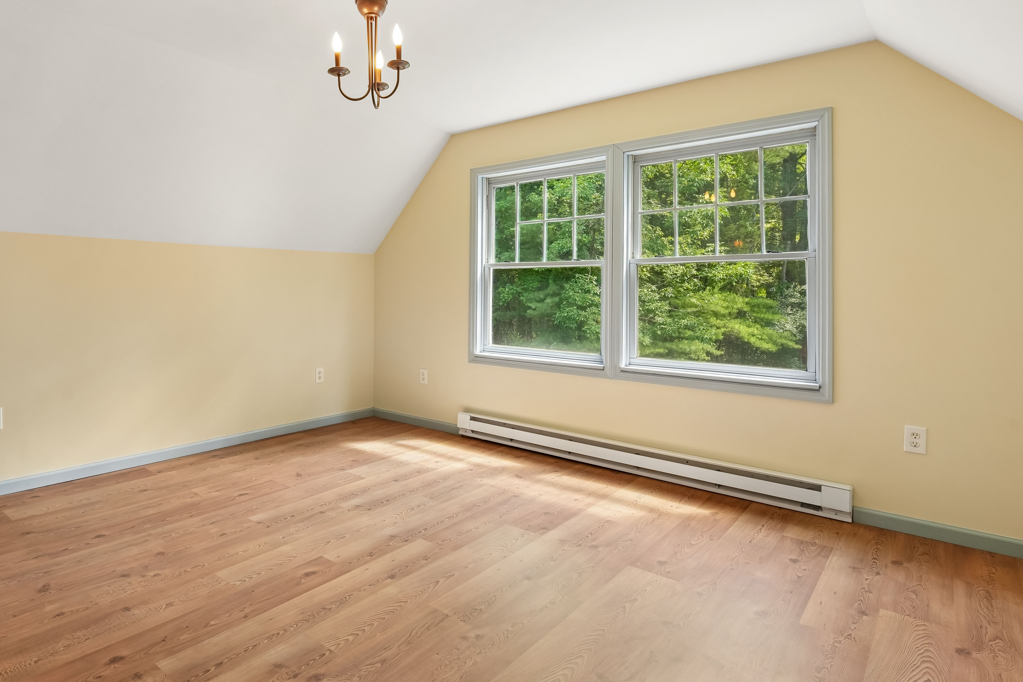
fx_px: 511
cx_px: 409
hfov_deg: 88.9
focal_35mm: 18
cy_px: 381
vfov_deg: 67.2
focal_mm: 14
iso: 400
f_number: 7.1
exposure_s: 1/13
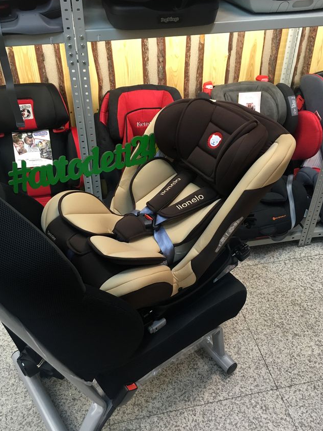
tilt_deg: -38.5
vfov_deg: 56.8
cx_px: 158
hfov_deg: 44.1
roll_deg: -0.2
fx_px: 398
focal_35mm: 32
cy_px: 223
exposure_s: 1/33
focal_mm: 4.15
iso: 125
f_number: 2.2
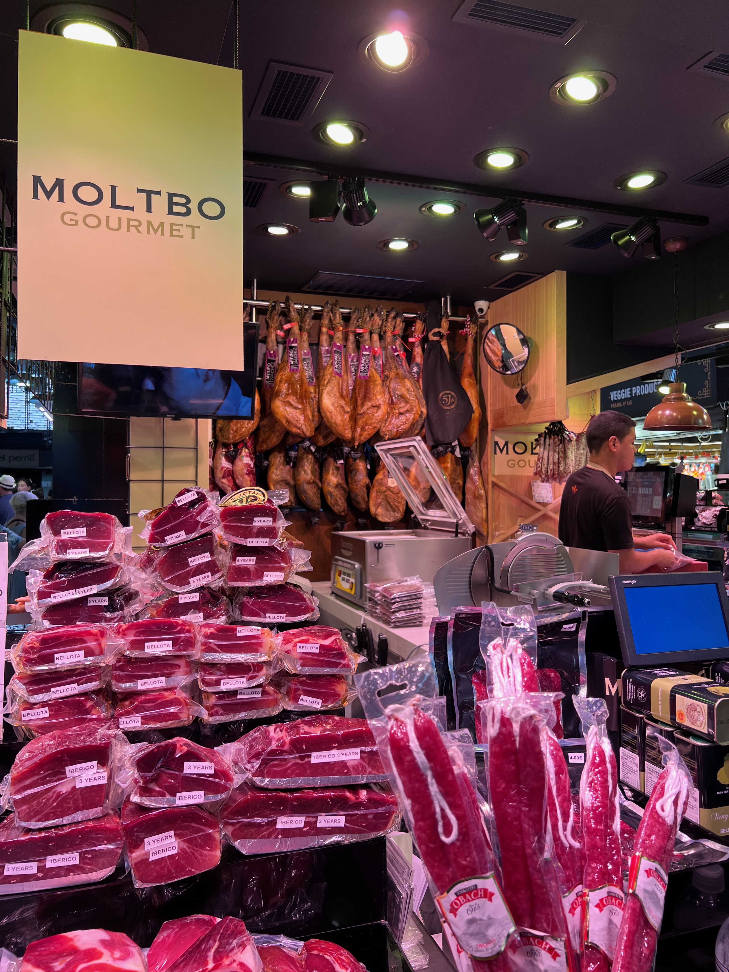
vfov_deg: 67.3
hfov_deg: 53.1
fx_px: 730
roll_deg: -0.3
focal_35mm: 26
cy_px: 486
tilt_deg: +0.9
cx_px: 364
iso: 40
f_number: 1.5
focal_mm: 5.7
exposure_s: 1/100
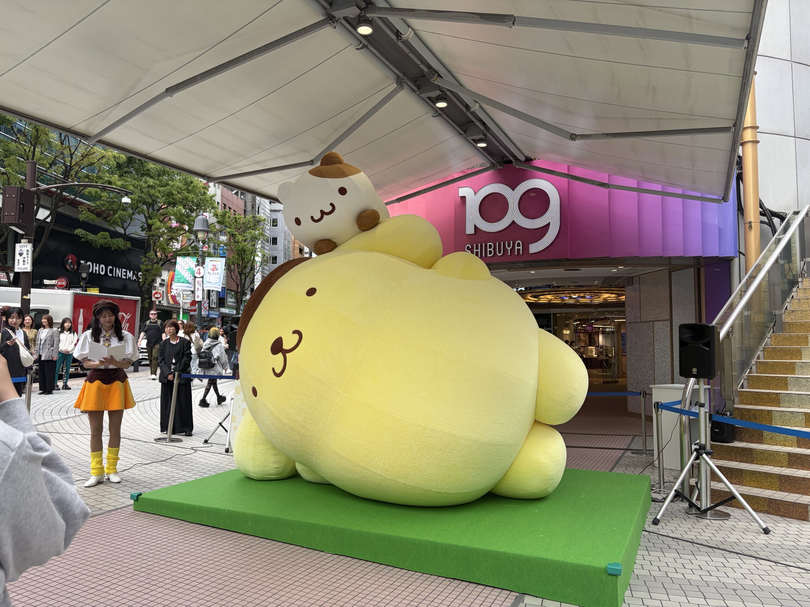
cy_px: 304
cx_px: 405
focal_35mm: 26
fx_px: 608
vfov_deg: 53.1
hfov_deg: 67.3
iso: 50
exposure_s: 1/810
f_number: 1.6
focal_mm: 5.96
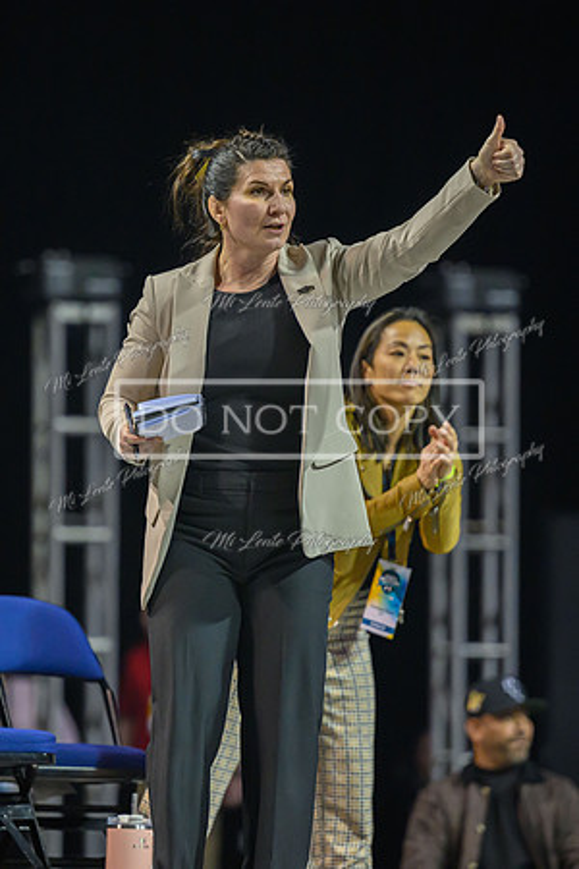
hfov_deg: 4.8
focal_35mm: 284
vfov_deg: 7.2
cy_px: 398
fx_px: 6858
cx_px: 218
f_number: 2.8
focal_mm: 175
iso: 4000
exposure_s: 1/800
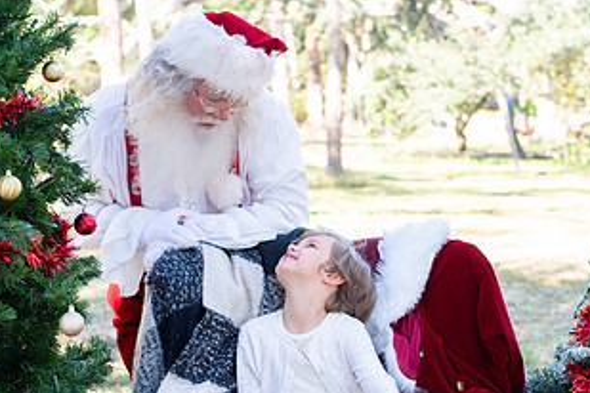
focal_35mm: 94
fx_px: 1540
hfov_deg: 21.7
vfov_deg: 14.5
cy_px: 306
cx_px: 298
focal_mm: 50
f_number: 4.5
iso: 100
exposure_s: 1/80
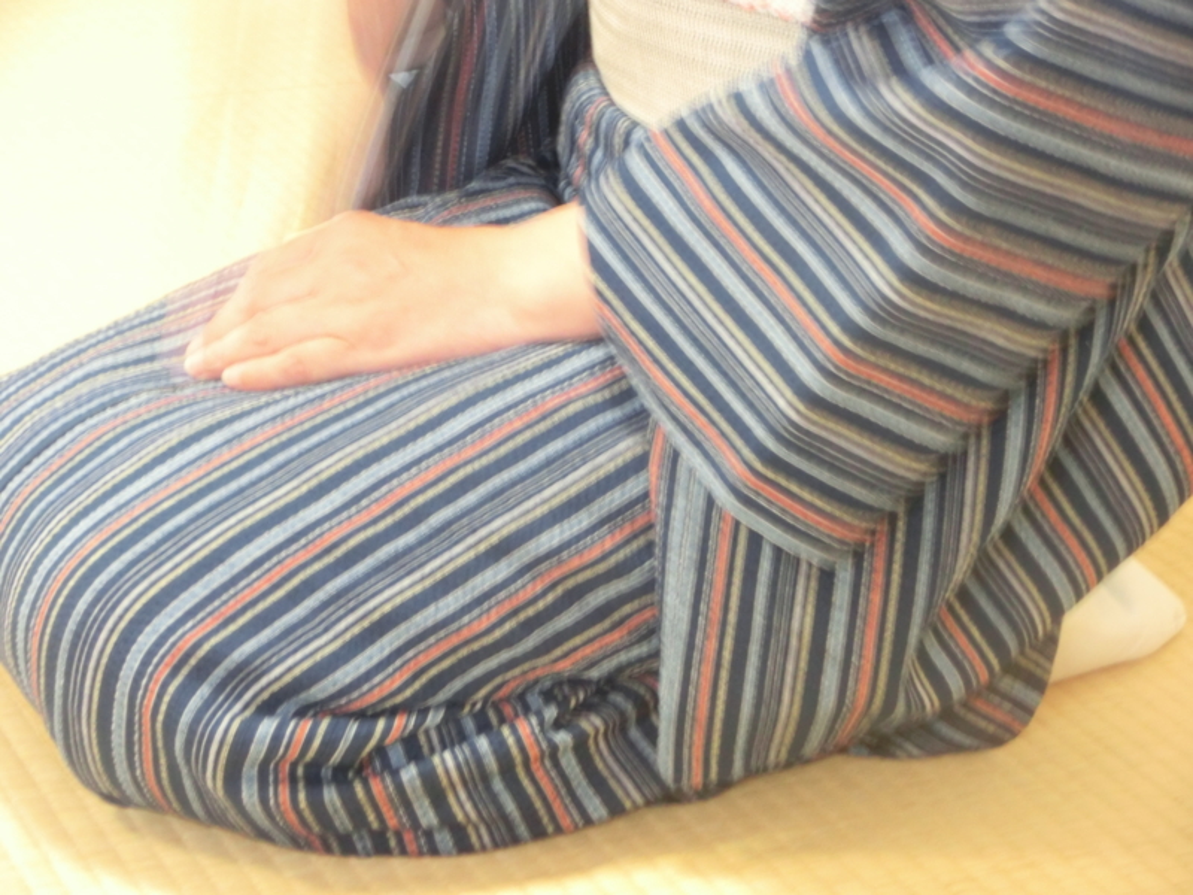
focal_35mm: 100
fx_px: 3446
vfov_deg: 14.8
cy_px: 448
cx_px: 596
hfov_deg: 19.6
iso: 800
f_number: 5.2
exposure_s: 1/5
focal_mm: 17.45
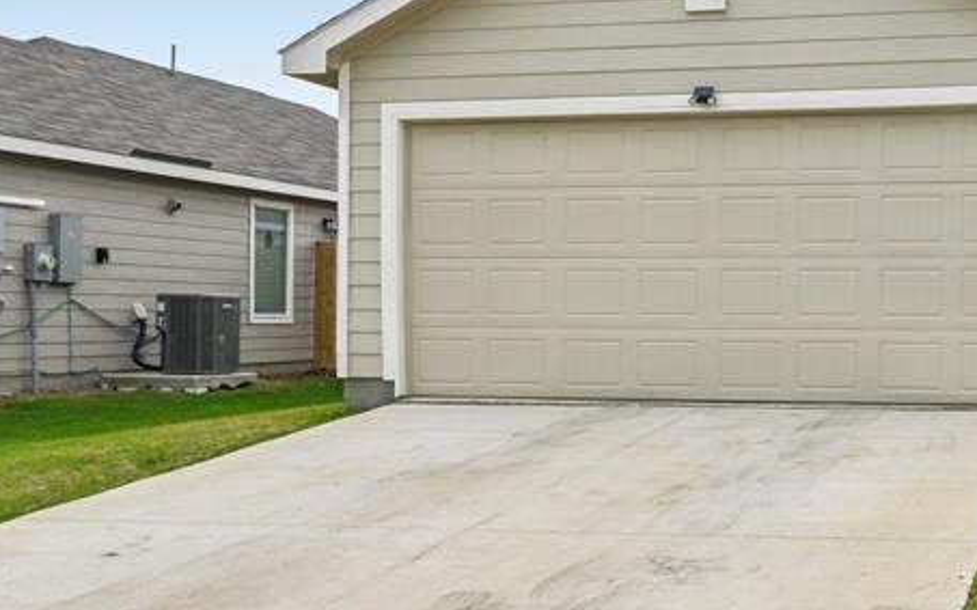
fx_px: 1411
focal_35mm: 53
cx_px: 861
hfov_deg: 36.1
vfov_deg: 24.2
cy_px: 160
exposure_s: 1/500
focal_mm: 23
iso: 400
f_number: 8
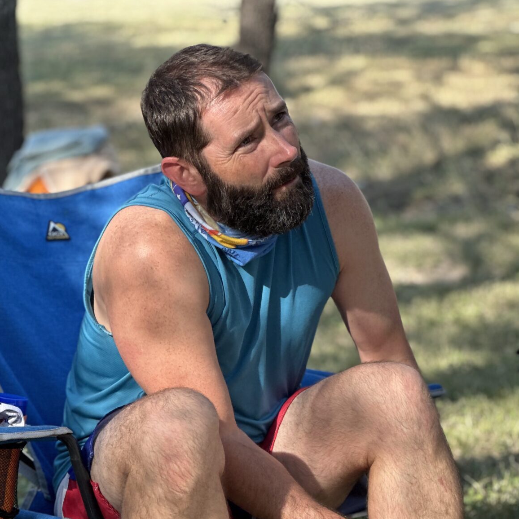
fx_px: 1917
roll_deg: +0.4
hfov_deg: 15.4
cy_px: 400
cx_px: 272
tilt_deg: -12.8
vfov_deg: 15.3
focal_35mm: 113
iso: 32
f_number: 2.8
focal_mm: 9
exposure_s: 1/121
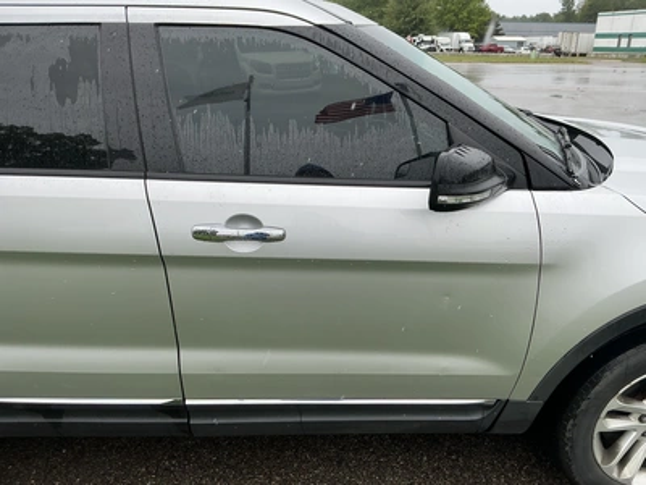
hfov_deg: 63.4
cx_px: 323
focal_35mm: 28
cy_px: 242
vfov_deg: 49.7
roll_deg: -1.4
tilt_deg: -20.3
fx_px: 523
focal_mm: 3
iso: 25
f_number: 1.8
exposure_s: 1/482
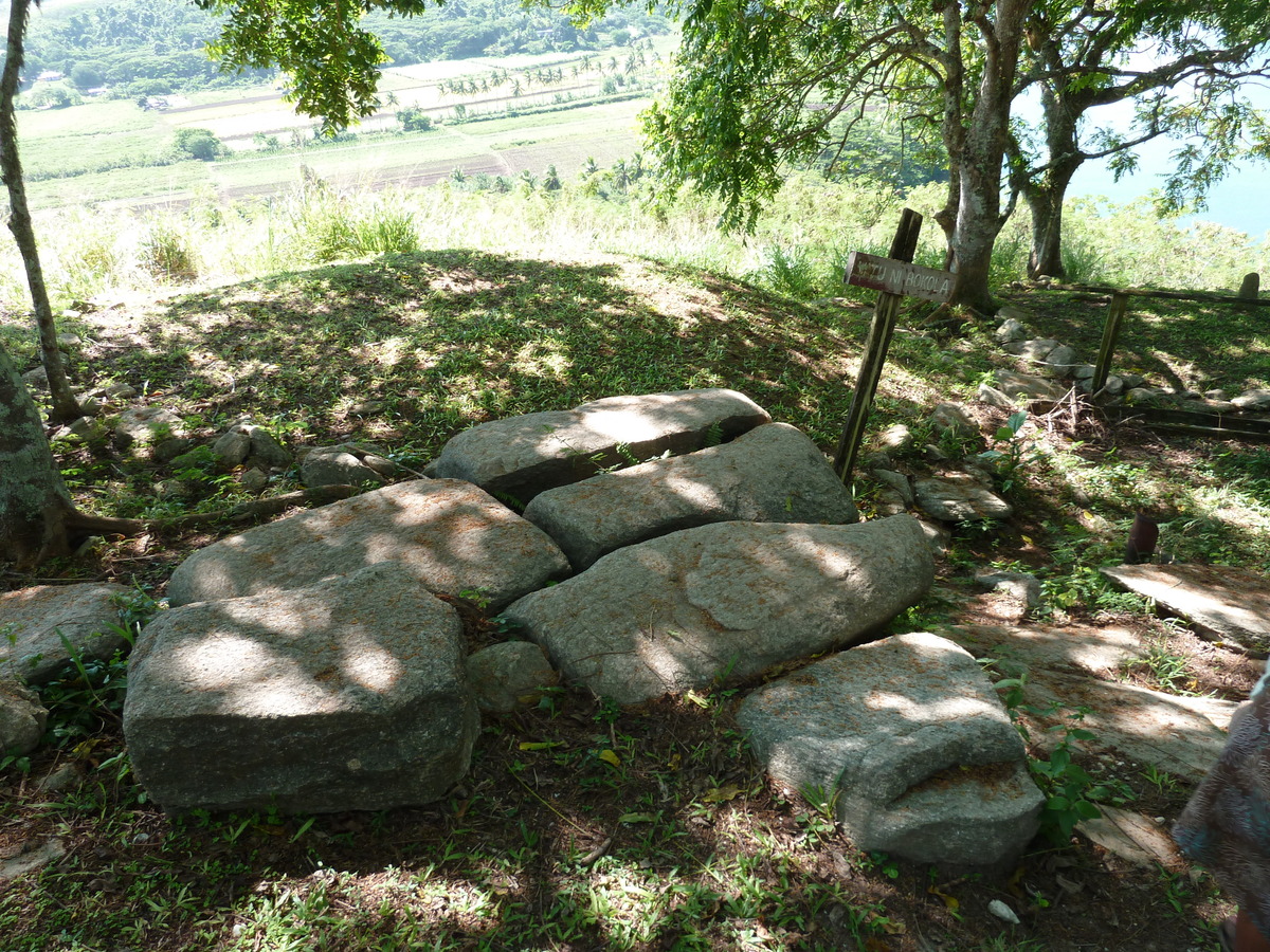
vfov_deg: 54.9
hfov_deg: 69.4
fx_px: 917
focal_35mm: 25
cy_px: 476
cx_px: 635
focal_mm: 4.1
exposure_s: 1/100
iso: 80
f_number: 3.3
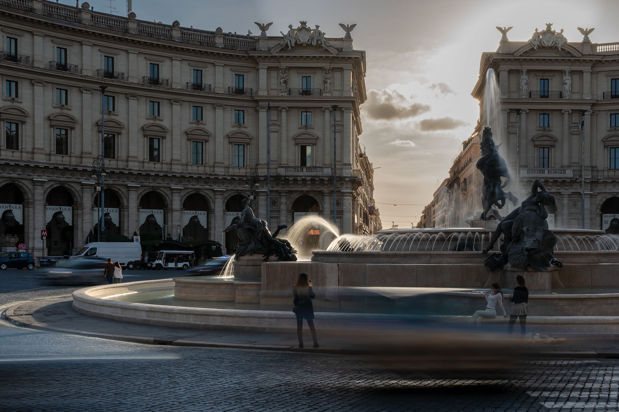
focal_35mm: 35
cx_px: 310
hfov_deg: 54.4
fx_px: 602
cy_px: 206
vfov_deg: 37.9
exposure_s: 1/3
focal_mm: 35
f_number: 16
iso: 250
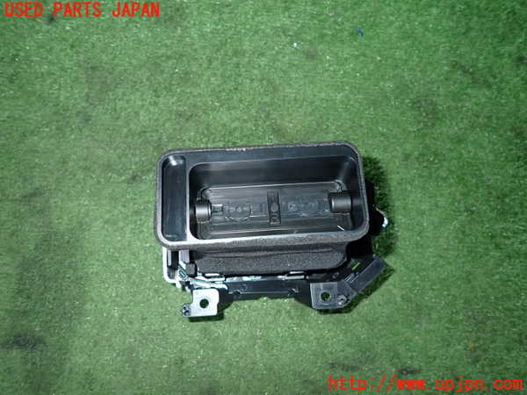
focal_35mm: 25
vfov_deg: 54.9
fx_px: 381
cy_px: 198
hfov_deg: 69.4
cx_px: 264
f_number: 5.6
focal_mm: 4.5
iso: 250
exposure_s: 1/30
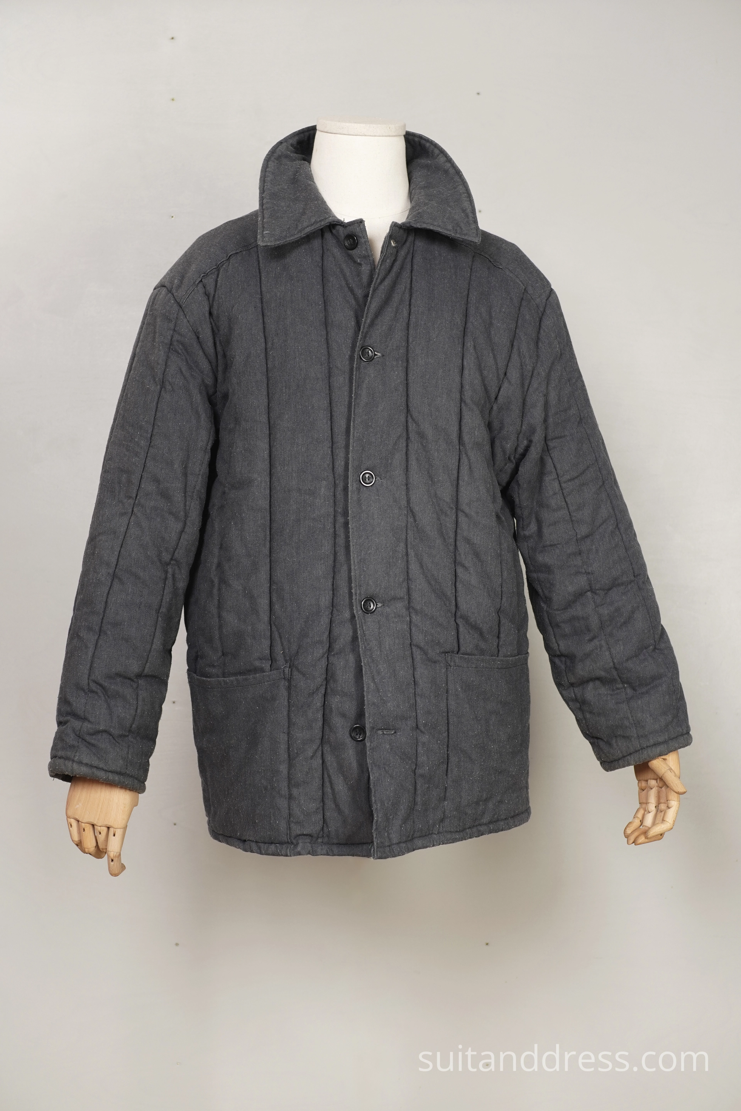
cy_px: 556
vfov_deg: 41.1
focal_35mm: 48
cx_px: 370
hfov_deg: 28.1
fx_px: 1482
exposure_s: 1/50
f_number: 3.5
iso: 400
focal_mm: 32
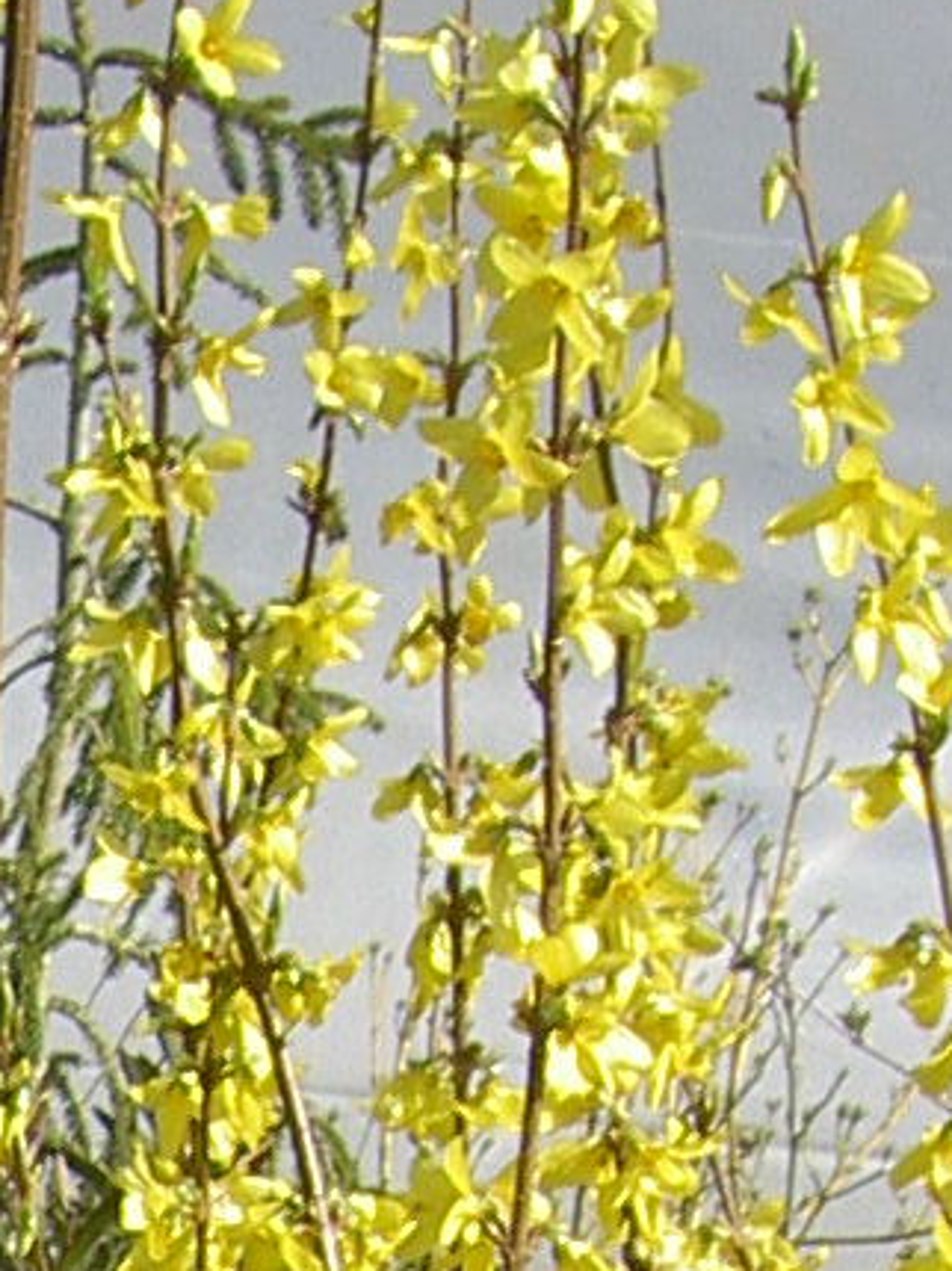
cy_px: 3222
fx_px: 7525
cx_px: -1221
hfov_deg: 6.9
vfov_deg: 8.6
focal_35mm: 205
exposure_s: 1/320
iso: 50
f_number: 4.7
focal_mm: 5.6
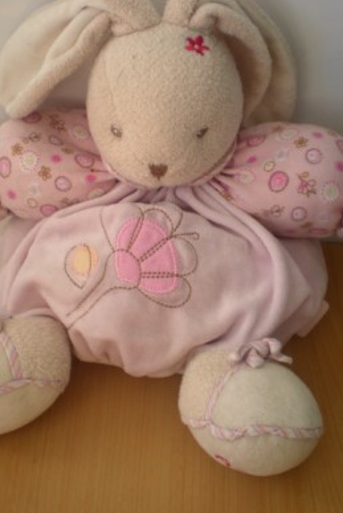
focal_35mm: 53
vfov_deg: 37.5
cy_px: 242
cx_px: 164
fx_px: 757
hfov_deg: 25.5
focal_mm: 6.3
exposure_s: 1/53.2
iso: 67
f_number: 3.1
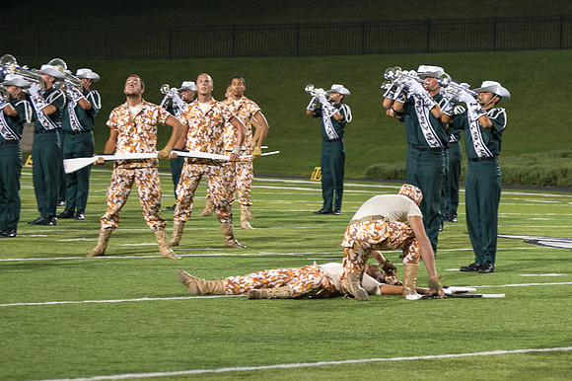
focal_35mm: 188
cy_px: 197
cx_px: 414
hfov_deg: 10.9
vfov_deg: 7.3
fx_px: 2979
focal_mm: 100
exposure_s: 1/160
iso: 2000
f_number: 4.5
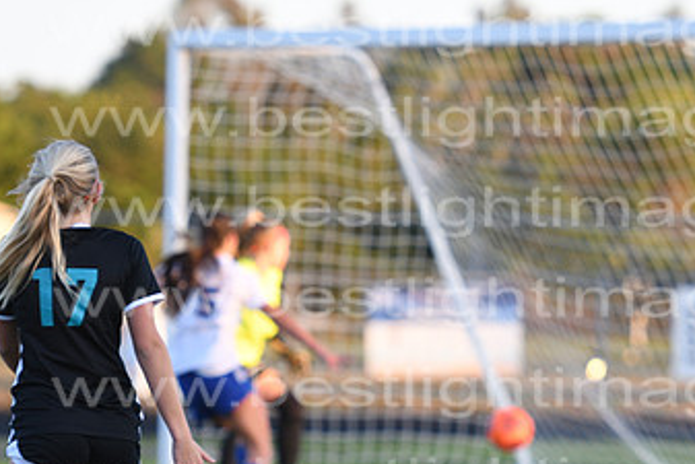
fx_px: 8225
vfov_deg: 3.2
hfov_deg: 4.8
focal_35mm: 426
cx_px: 524
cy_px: 347
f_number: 2.8
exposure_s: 1/800
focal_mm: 165
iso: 400
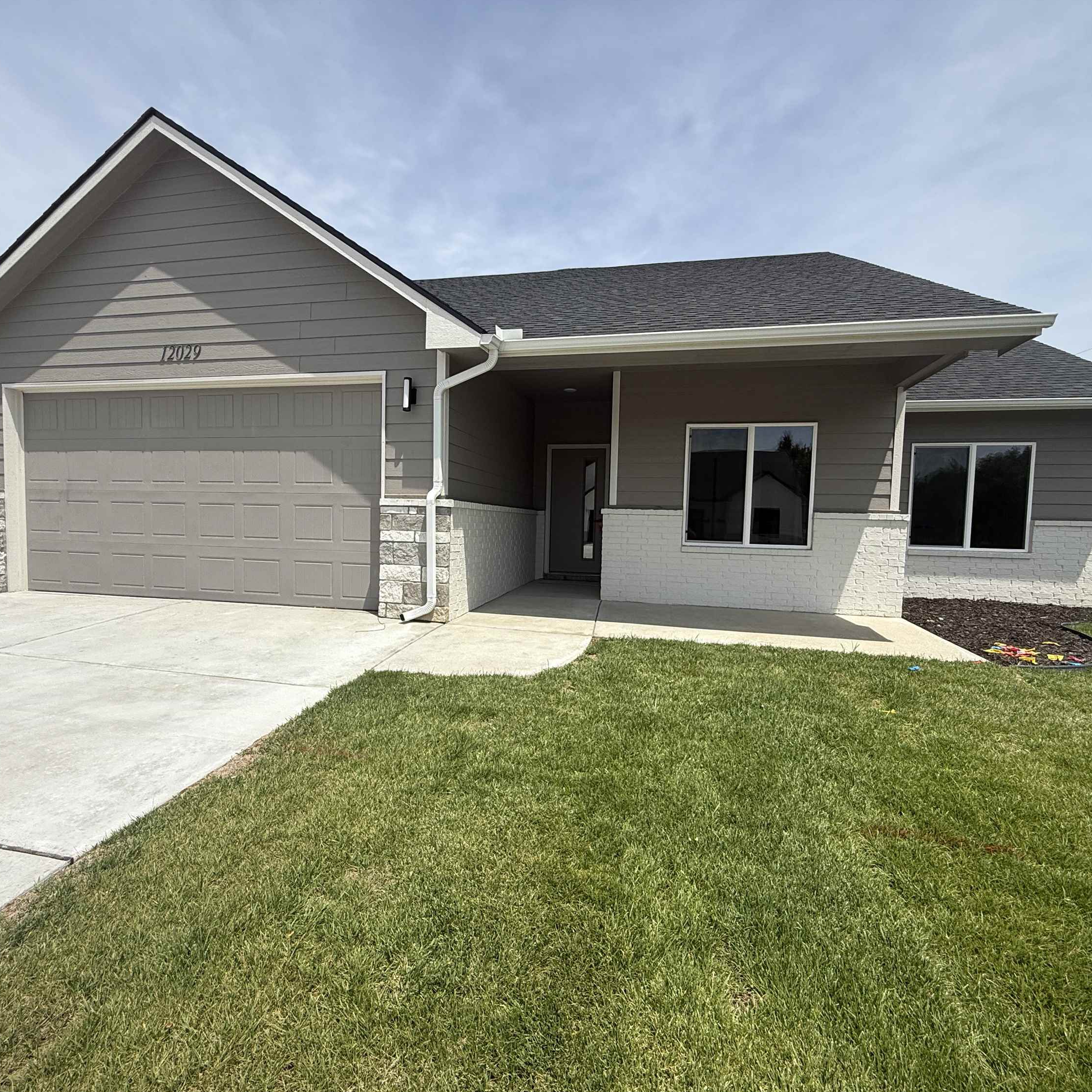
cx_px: 540
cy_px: 560
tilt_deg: -2.3
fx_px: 607
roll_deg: -2.0
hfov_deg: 84.0
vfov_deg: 84.0
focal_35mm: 17
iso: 50
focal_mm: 2.22
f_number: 2.2
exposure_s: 1/2410
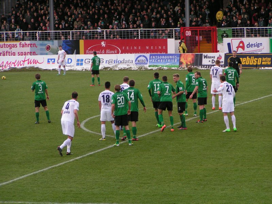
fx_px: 1352
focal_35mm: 172
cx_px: 136
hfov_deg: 11.5
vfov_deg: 8.6
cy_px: 102
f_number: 3.5
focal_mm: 26.3
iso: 80
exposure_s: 1/200
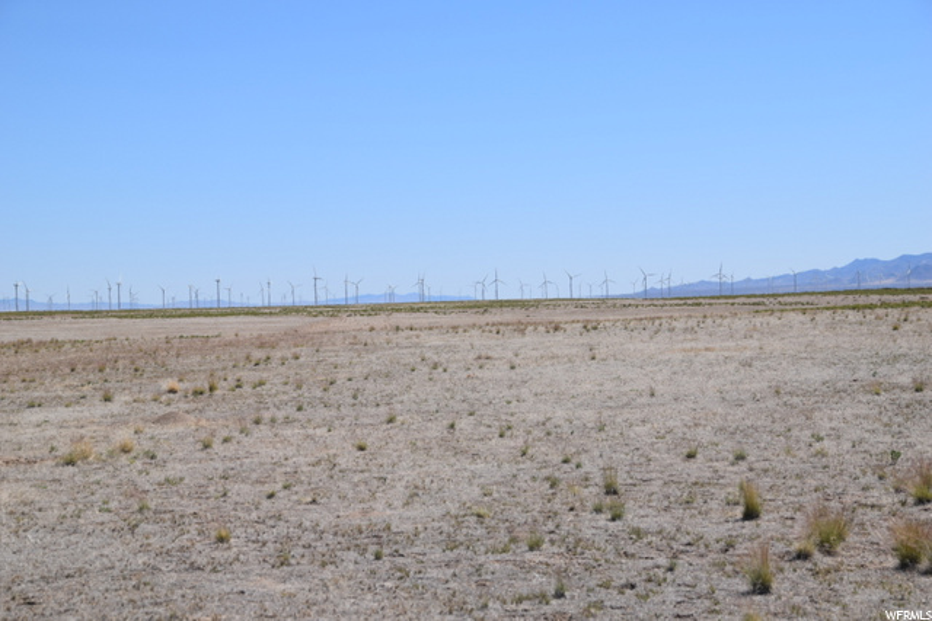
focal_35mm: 90
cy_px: 310
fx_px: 2330
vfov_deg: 15.2
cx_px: 466
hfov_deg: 22.6
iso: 200
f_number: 8
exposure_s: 1/1000
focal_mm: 60
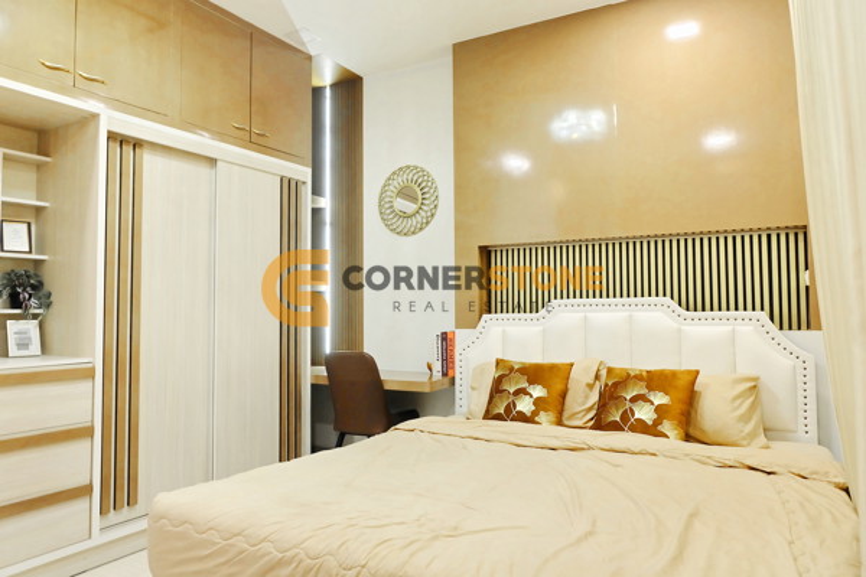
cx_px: 433
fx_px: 577
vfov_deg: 53.1
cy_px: 288
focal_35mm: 24
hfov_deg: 73.7
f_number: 3.5
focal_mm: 16
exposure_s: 1/30
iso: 640
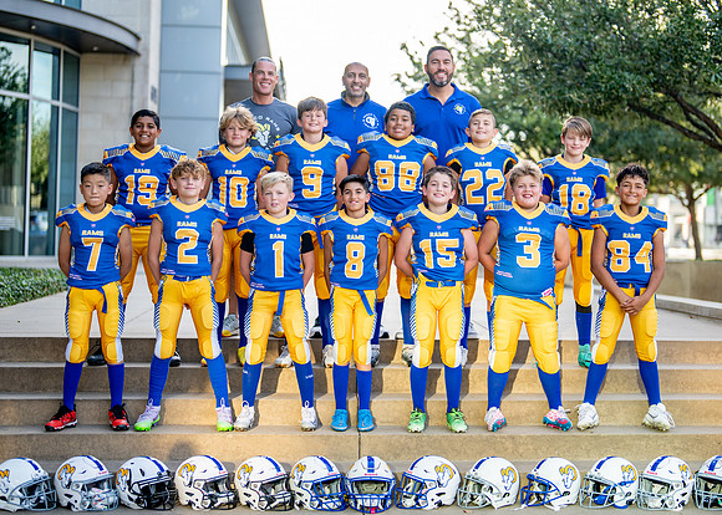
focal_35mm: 64
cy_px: 228
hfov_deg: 30.9
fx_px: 1306
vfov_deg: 22.3
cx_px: 400
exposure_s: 1/1600
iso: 200
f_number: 1.2
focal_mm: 50
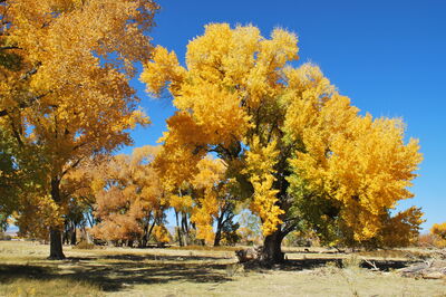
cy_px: 148
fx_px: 446
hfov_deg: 53.2
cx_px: 223
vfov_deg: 36.8
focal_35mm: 36
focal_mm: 24
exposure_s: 1/200
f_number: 11
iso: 200
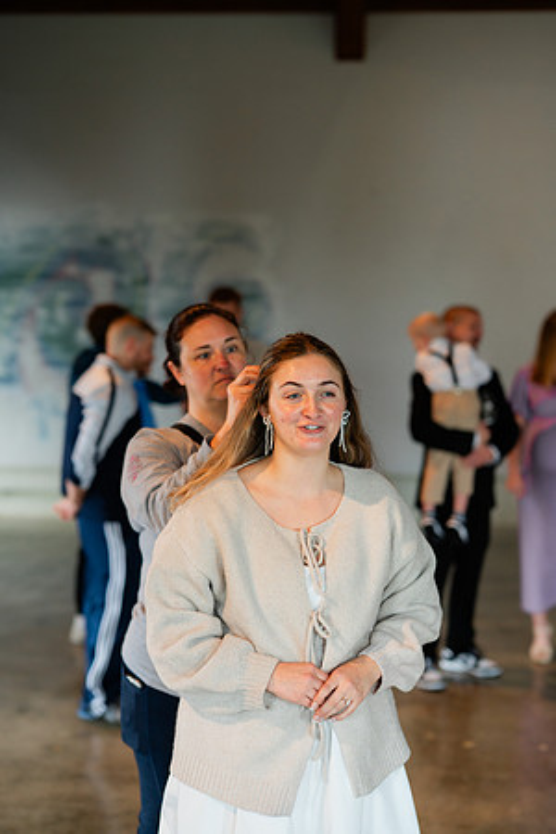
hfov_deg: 27.0
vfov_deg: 39.6
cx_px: 278
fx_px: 1158
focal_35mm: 50
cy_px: 417
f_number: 2
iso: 1250
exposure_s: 1/160
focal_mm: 50
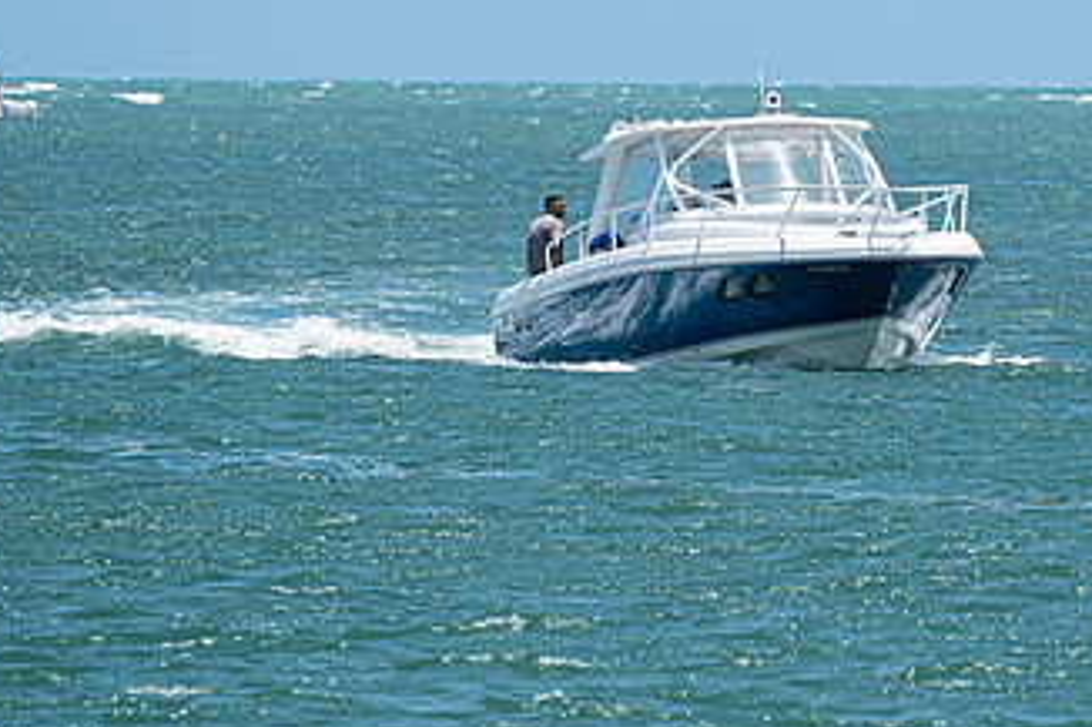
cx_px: 868
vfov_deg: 1.9
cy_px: 216
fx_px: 21585
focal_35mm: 712
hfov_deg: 2.9
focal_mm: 400
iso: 640
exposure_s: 1/1250
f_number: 10
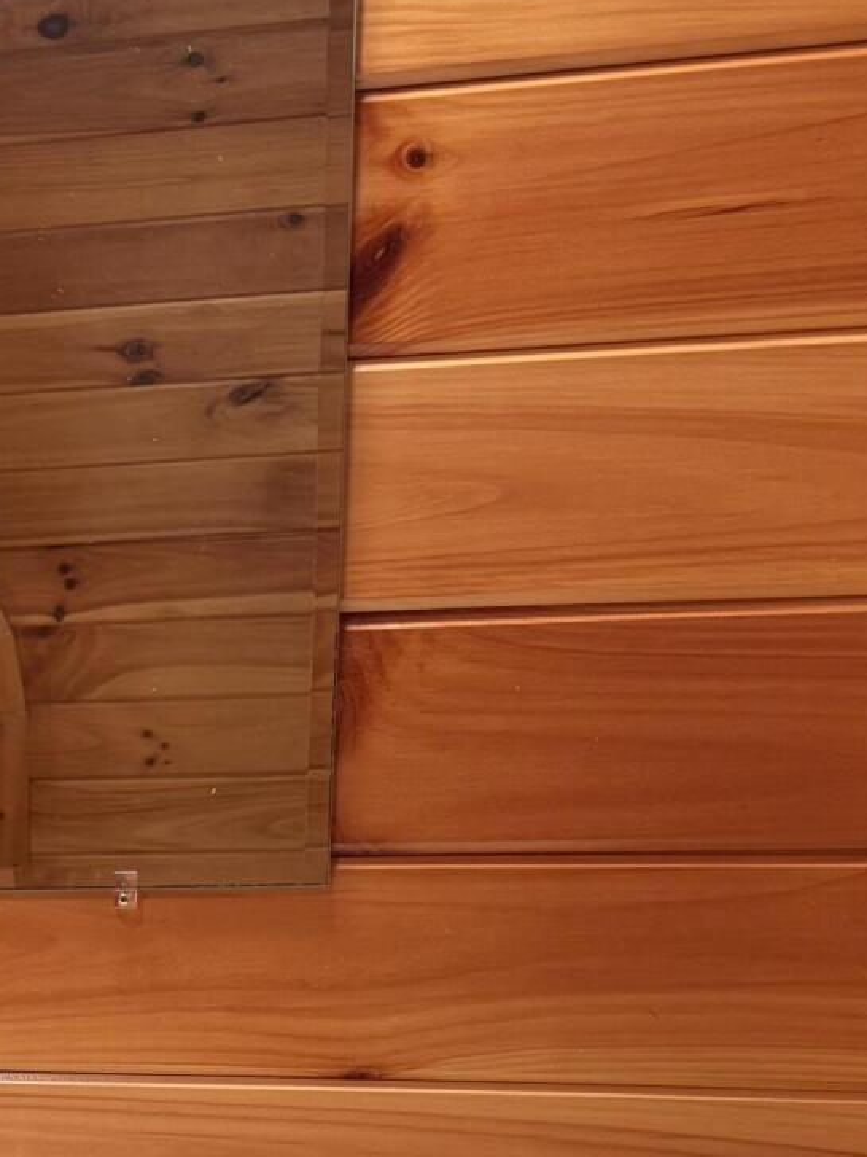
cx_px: -296
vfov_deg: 27.5
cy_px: 1195
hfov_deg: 20.2
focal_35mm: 66
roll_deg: +3.0
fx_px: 2205
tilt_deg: -17.0
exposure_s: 1/60
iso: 125
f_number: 1.78
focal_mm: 6.76
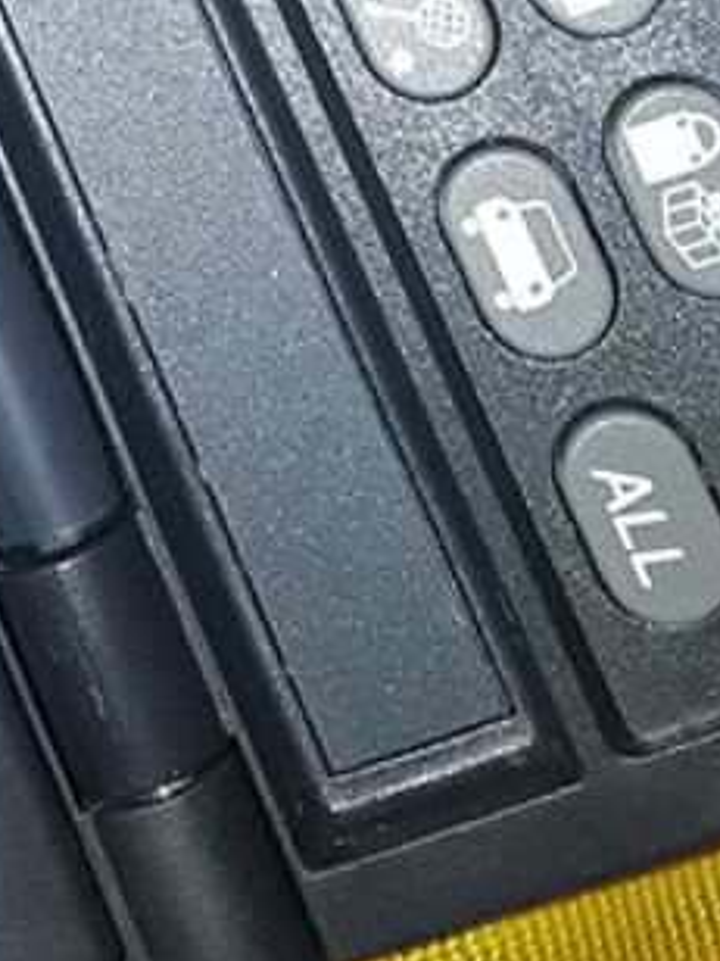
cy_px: -644
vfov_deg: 15.1
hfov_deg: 11.8
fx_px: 3245
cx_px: -533
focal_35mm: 117
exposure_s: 1/100
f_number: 1.9
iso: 50
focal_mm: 2.91
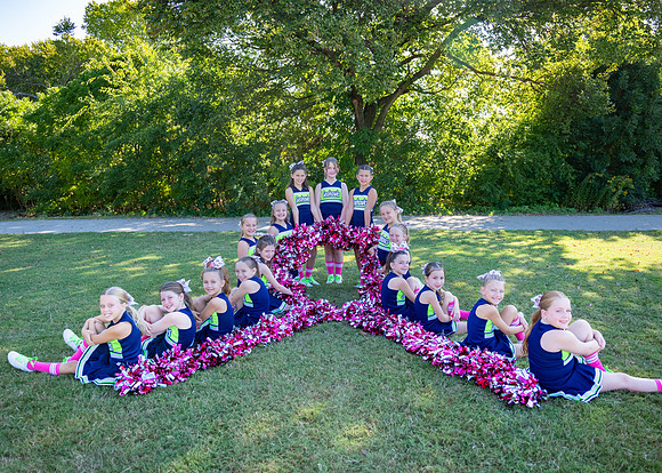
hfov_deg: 66.0
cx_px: 321
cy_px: 236
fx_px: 509
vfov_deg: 49.8
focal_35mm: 27
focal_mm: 24
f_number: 2.8
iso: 320
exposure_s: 1/1000
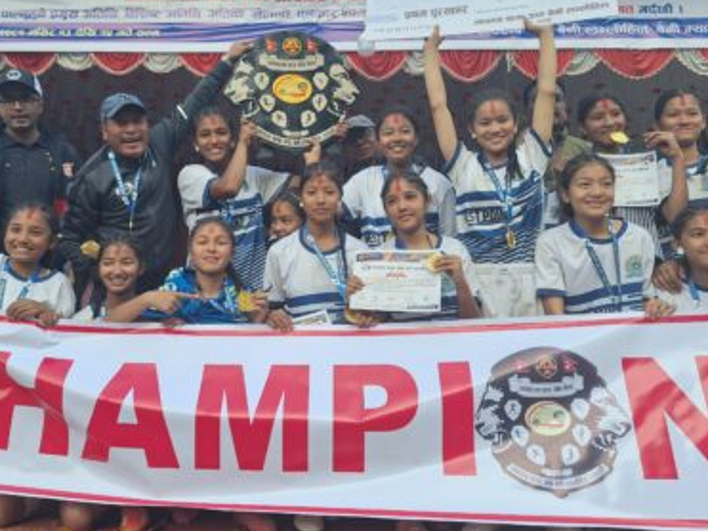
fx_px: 634
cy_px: 213
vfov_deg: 45.2
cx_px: 313
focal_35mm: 31
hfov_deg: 58.2
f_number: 1.8
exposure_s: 1/456
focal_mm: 5.54
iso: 40
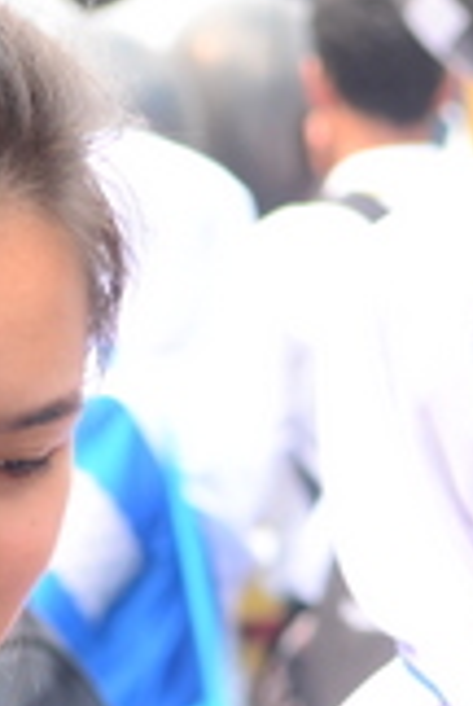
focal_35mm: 285
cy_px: 789
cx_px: 188
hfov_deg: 4.8
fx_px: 5592
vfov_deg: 7.2
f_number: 4
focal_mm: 48
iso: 160
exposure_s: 1/125
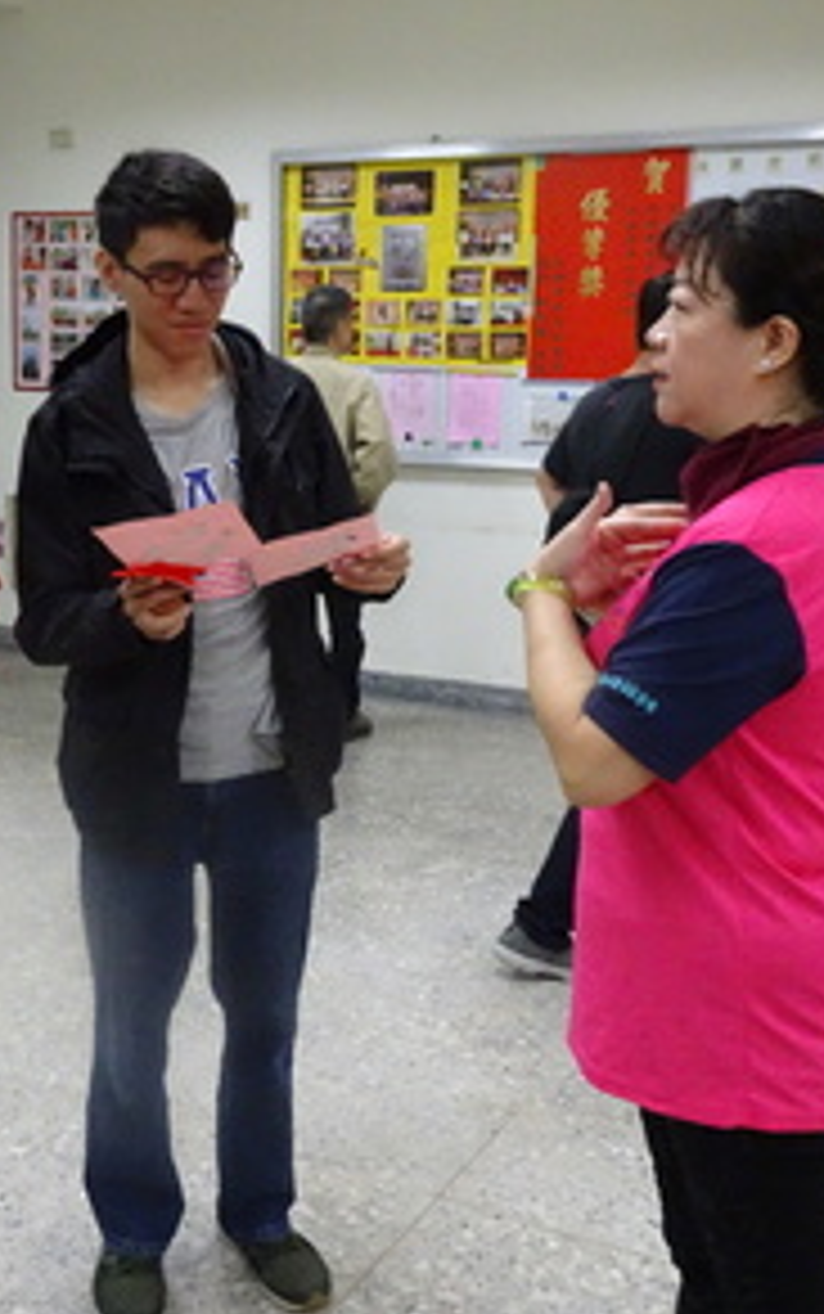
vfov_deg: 44.3
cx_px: 275
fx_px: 1614
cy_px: 662
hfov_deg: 28.5
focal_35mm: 45
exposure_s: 1/125
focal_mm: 5.26
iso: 1600
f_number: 4
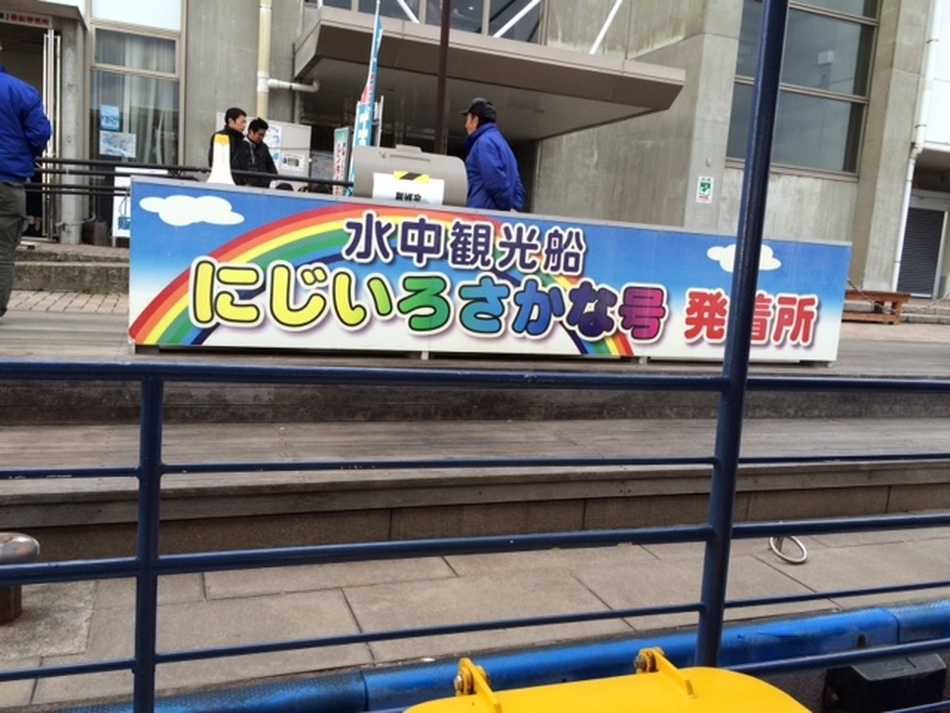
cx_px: 475
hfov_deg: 61.7
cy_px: 356
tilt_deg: -7.5
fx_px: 796
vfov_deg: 48.2
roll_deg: -3.8
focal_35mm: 29
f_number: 2.2
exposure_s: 1/283
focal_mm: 4.15
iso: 32
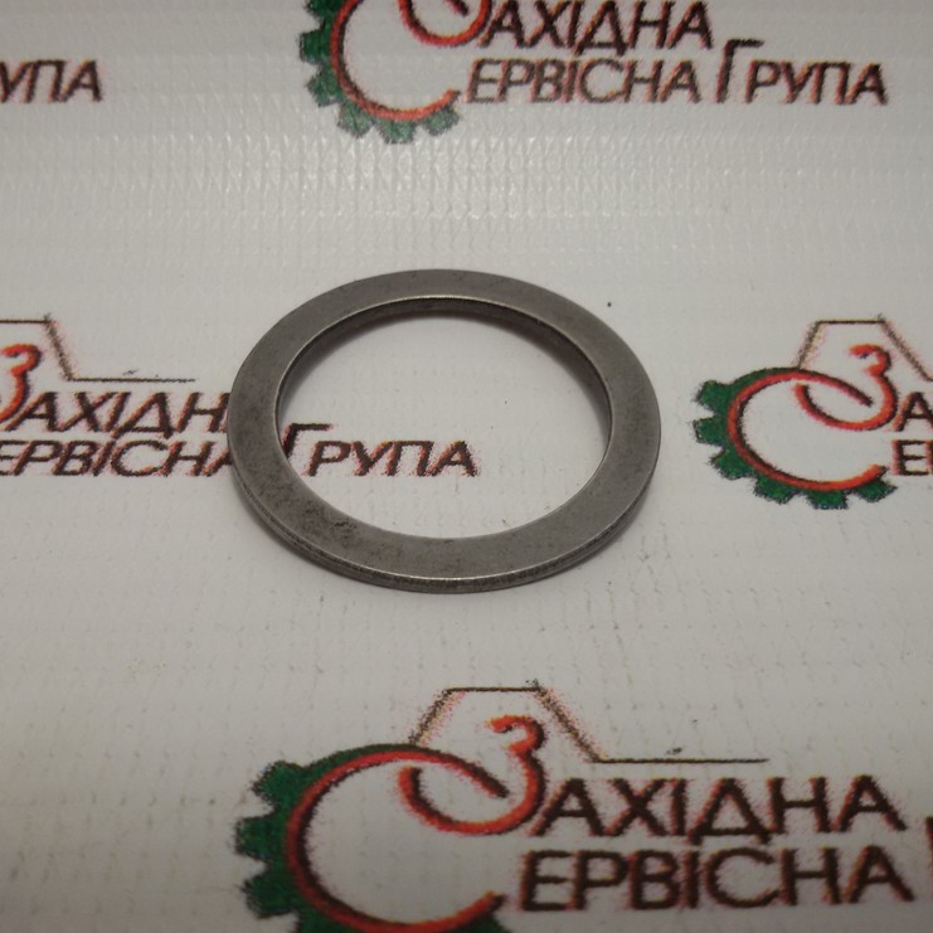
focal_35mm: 37
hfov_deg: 44.9
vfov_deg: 44.9
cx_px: 418
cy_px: 466
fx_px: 1128
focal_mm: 2.93
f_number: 2.4
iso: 40
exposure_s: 1/100
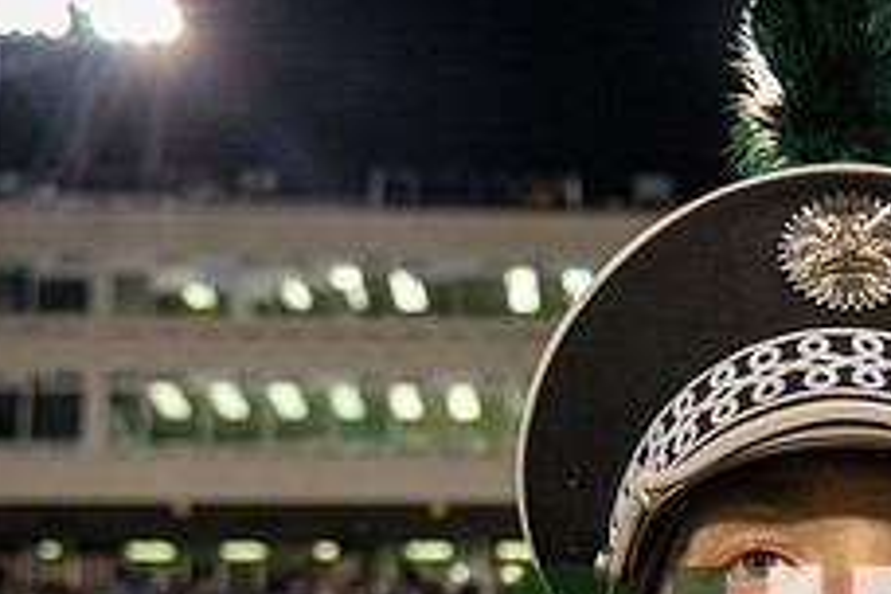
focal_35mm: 61
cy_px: 748
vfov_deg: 20.5
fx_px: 1510
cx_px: 789
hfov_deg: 31.5
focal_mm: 24
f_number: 4
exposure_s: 1/500
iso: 3200
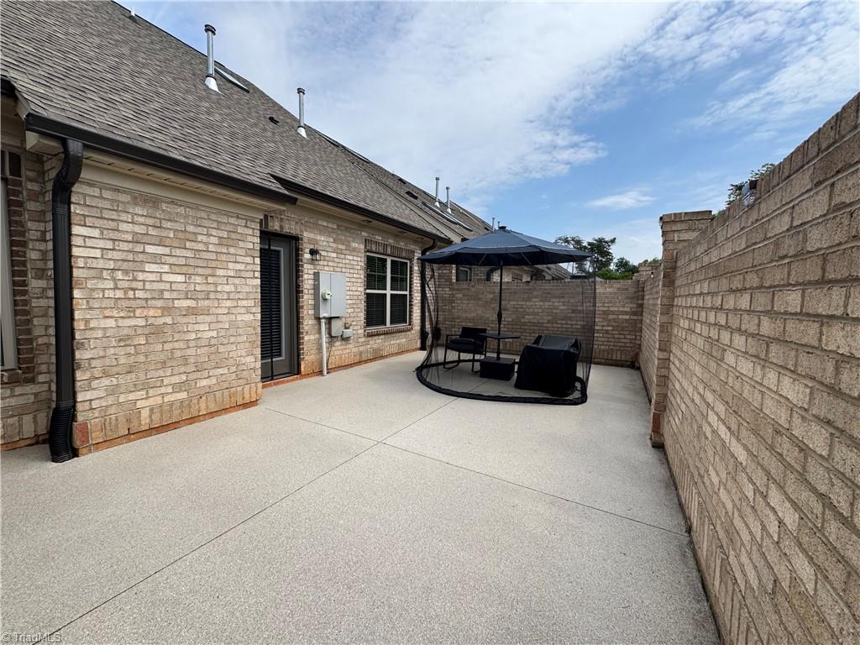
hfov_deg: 102.1
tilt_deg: -4.8
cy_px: 322
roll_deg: -1.3
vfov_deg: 85.7
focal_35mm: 14
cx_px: 430
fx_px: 348
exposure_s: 1/1567
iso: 50
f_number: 2.2
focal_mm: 2.22
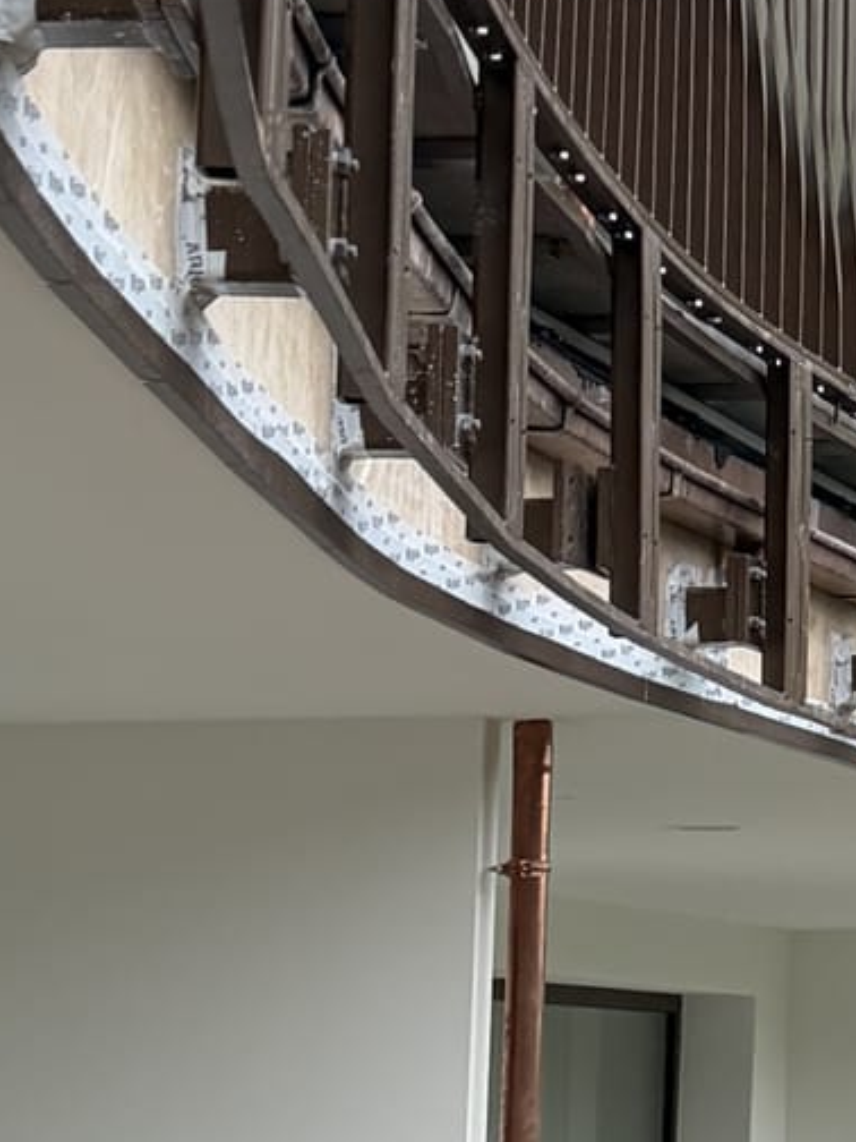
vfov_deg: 16.1
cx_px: 2081
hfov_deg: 10.4
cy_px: 474
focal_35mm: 122
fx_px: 4022
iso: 100
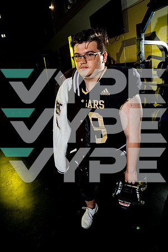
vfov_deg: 84.0
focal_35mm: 20
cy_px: 126
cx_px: 84
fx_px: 140
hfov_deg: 61.9
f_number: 8
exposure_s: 1/250
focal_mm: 20
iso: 250
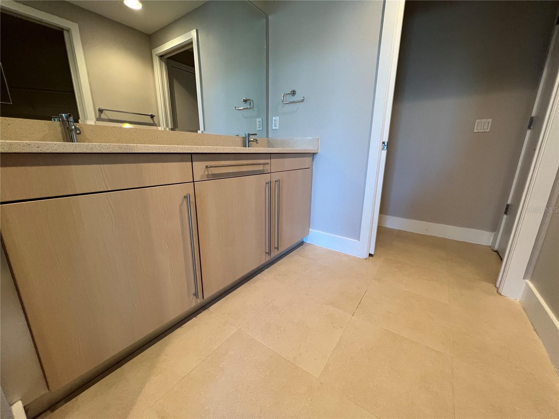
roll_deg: -1.1
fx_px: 210
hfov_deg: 106.2
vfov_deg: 89.9
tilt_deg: -14.9
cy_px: 210
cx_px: 280
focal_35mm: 13
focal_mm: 1.57
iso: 250
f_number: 1.8
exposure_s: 1/60
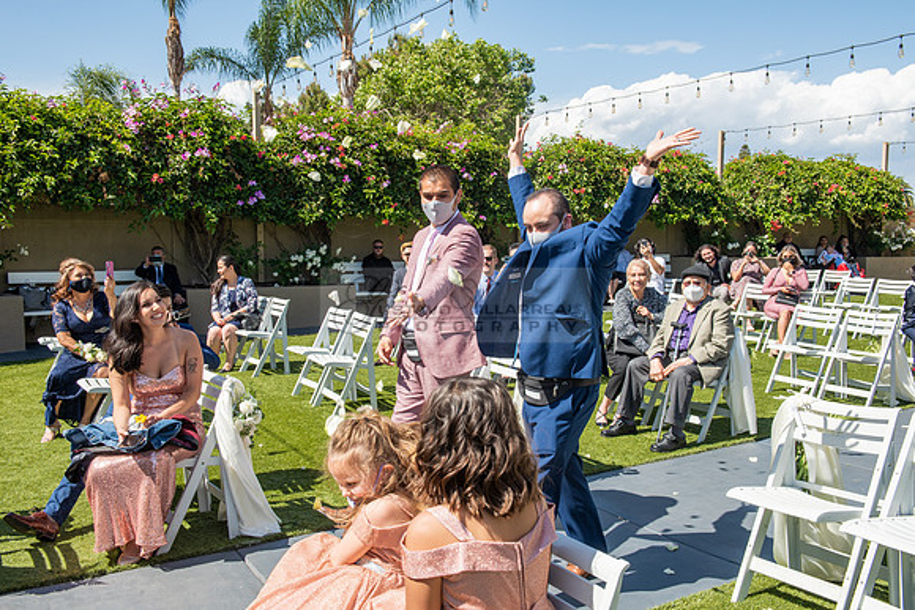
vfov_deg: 41.1
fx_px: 813
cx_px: 458
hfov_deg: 58.7
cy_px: 305
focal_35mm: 32
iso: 100
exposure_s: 1/250
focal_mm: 32
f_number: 9
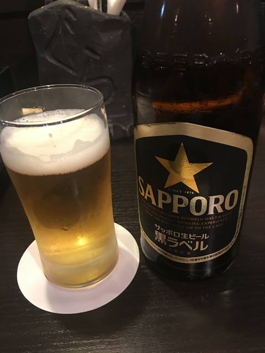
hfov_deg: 48.2
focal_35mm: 29
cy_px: 176
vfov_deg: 61.7
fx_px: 296
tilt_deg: -31.7
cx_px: 132
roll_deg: +3.7
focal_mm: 4.15
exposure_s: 1/4
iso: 50
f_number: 2.2
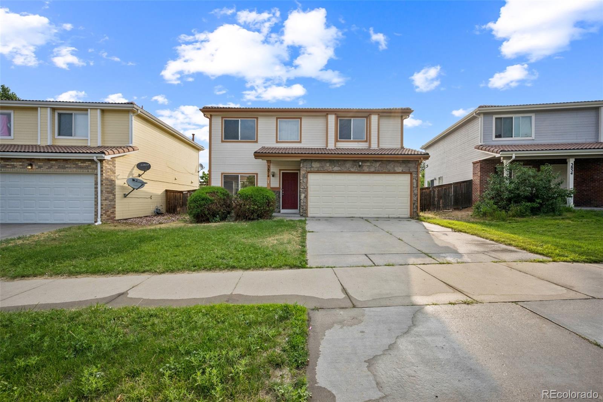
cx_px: 302
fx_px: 234
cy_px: 201
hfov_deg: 104.3
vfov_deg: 81.2
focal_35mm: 14
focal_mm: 14
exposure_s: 1/500
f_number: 11
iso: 400
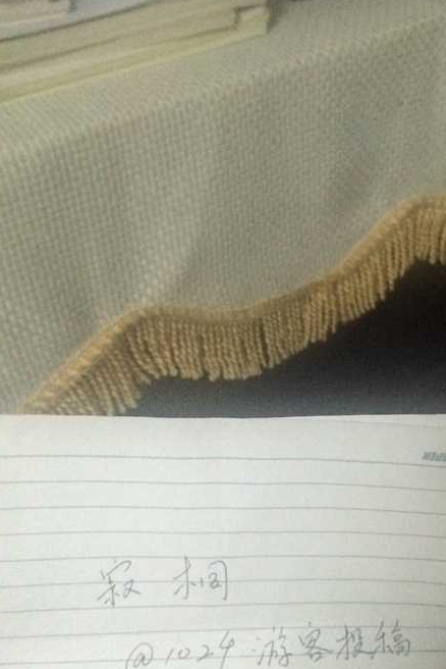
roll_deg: +0.5
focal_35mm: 49
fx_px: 910
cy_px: 288
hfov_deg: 26.9
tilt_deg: -39.0
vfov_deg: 40.2
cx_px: 369
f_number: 2.2
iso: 500
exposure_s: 1/15
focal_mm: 4.15
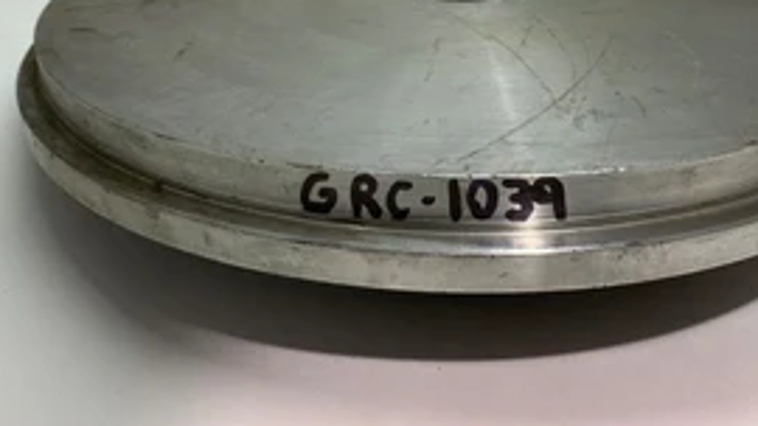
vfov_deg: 27.7
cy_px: 78
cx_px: 424
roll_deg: -2.1
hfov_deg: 48.2
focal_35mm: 42
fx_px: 844
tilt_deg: -21.9
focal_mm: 4.25
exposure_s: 1/171
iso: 25
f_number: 1.8
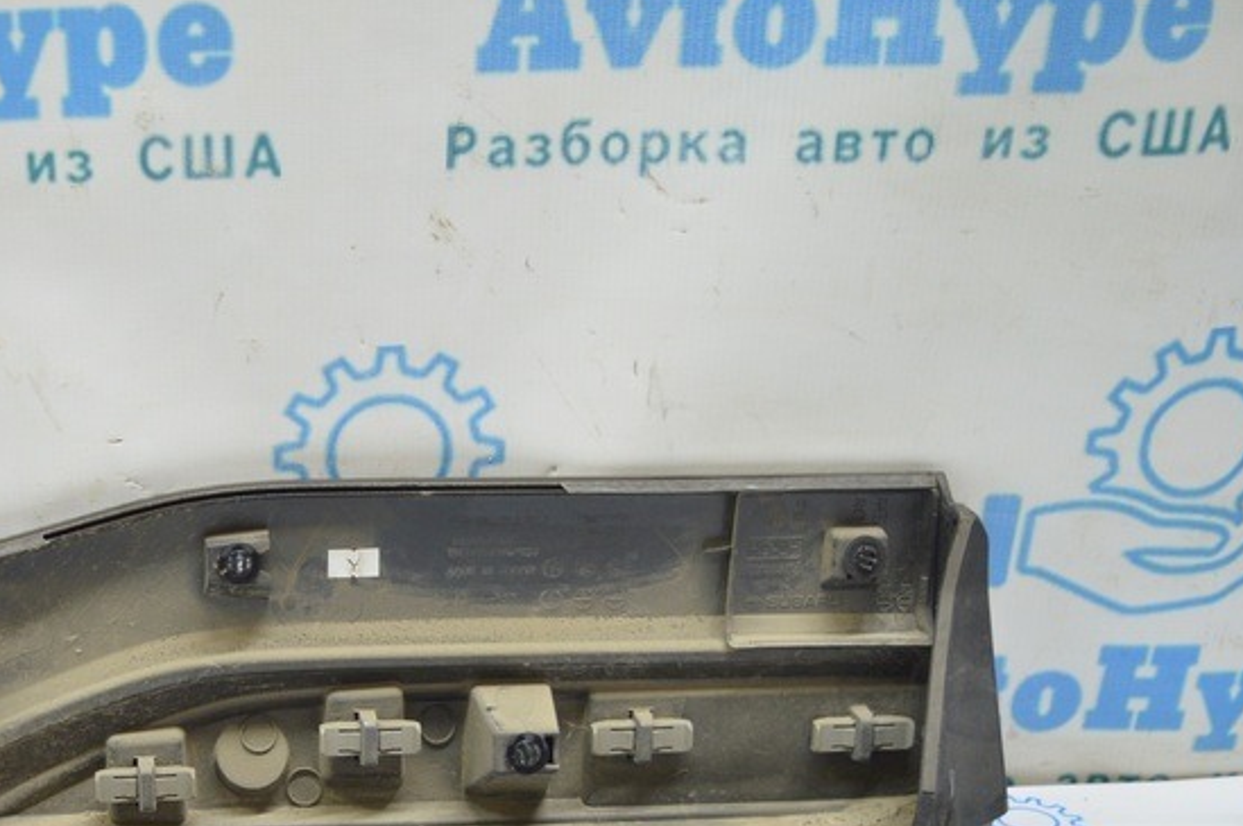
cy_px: 637
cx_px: 143
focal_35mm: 56
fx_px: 1932
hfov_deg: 33.9
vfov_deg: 23.8
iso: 400
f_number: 3.8
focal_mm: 20
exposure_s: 1/40
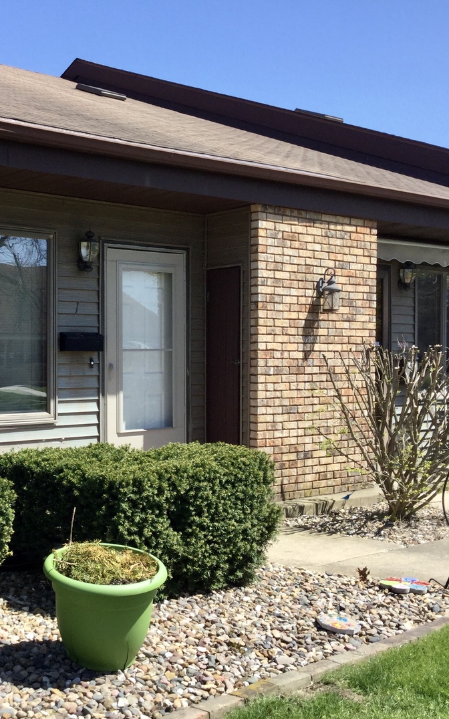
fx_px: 861
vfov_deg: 45.3
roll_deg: -0.8
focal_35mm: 44
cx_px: 67
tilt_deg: -1.4
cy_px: 361
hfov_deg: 28.4
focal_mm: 3.3
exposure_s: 1/702
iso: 25
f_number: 2.4
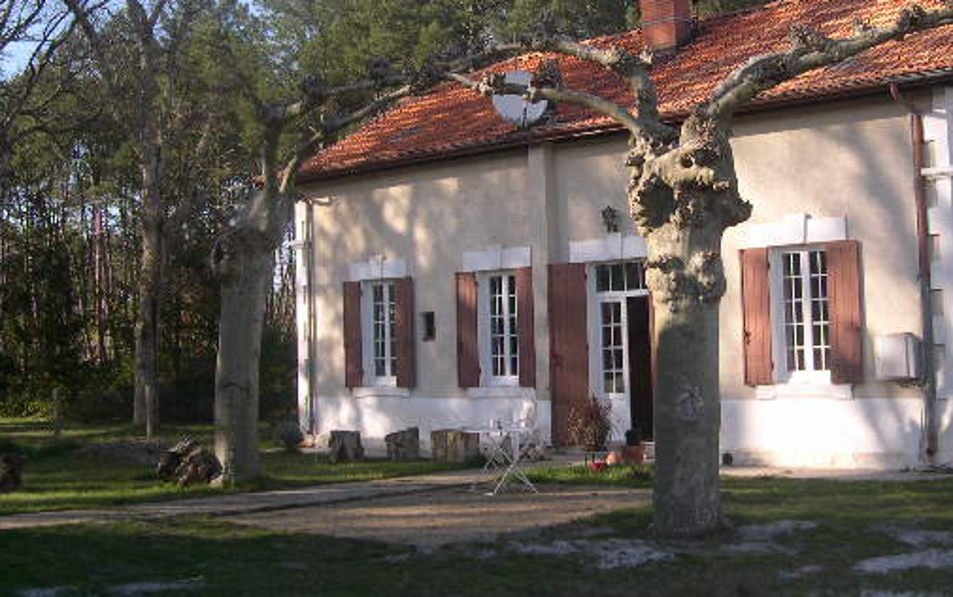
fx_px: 1325
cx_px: 523
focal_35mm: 51
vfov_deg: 25.3
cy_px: 221
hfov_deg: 39.5
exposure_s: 1/634
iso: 100
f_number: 2.8
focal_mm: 8
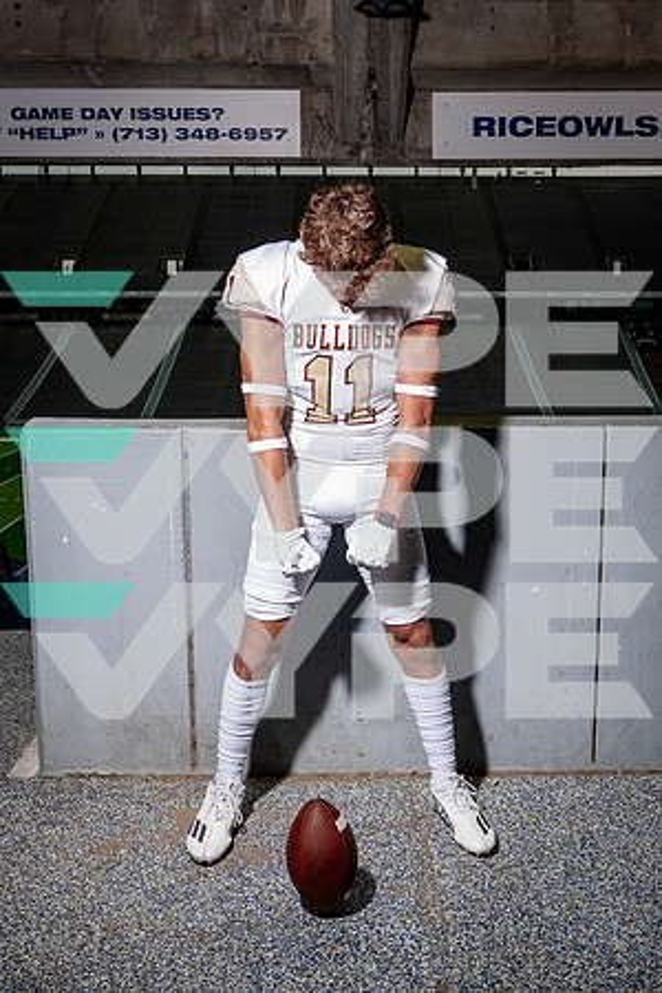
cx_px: 365
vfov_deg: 49.0
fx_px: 1090
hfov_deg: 33.7
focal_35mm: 40
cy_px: 496
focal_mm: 26
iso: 640
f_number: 6.3
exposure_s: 1/250
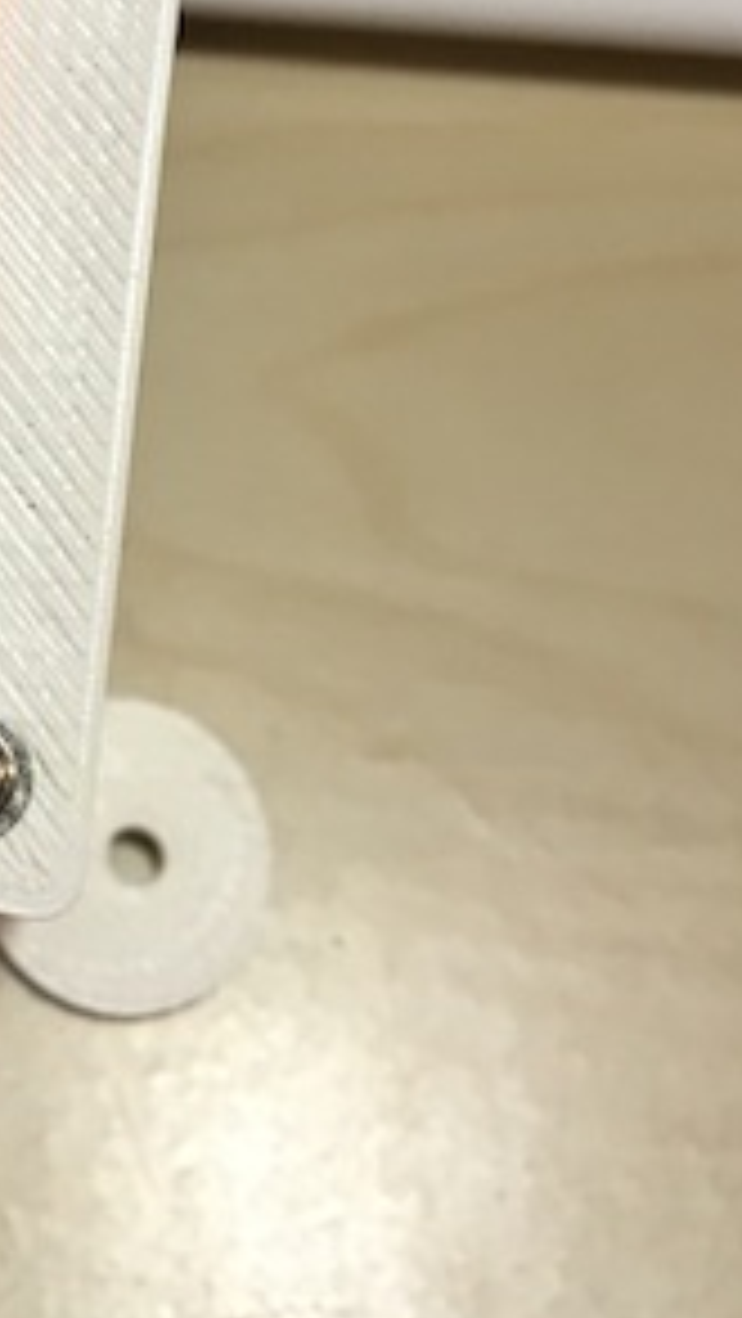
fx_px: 2516
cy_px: -18
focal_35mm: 72
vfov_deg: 27.5
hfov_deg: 15.6
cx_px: -337
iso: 64
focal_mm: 4.15
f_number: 2.2
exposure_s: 1/30
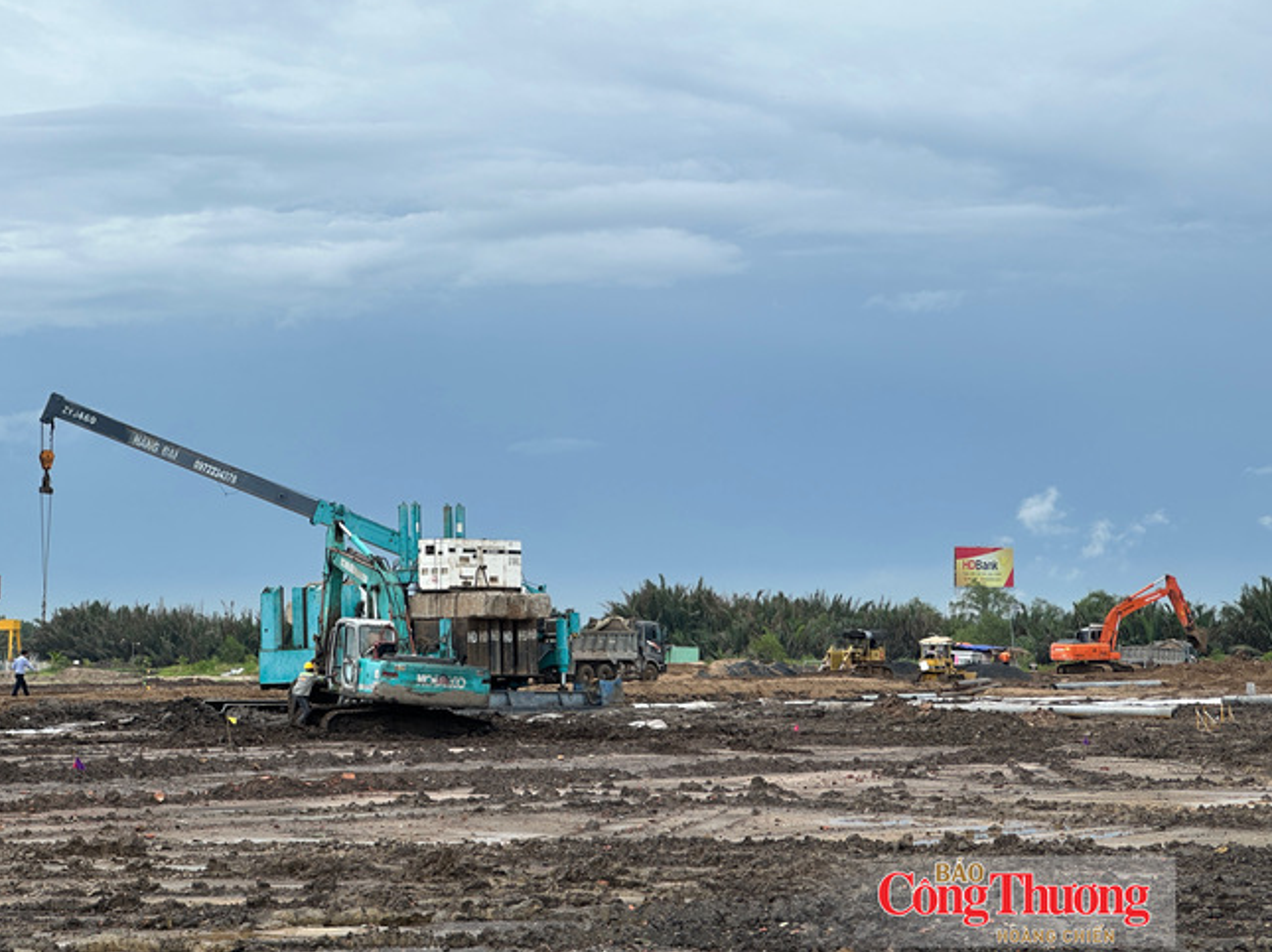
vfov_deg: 17.1
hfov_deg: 22.8
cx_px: 594
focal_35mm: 86
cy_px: 443
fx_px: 3158
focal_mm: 9
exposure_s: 1/99
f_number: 2.8
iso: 32
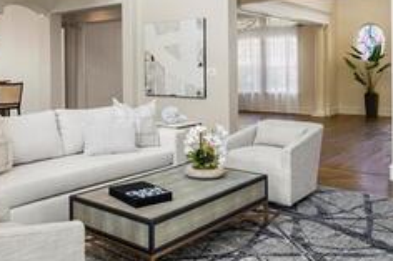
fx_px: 415
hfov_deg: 50.5
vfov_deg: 34.4
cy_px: 70
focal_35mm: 38
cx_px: 162
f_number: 8
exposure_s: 1/30
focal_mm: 14
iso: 400
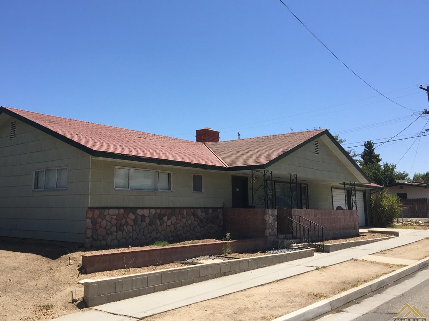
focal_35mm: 34
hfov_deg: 53.7
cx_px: 178
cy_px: 144
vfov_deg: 41.7
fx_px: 421
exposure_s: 1/2083
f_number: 2.2
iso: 32
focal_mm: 4.15
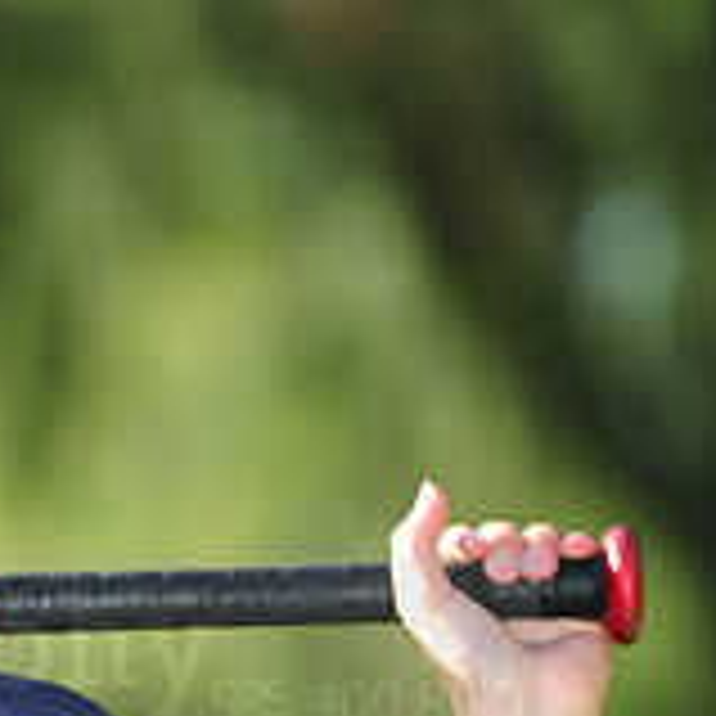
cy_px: 612
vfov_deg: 3.4
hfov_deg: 3.4
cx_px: -333
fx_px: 11935
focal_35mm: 510
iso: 200
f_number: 4
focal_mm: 165
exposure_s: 1/500
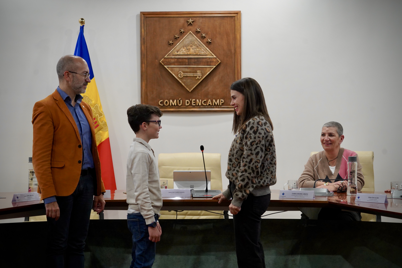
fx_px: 927
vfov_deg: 16.5
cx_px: 201
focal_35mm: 83
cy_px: 134
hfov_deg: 24.5
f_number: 5.6
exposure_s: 1/160
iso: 3200
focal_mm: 83
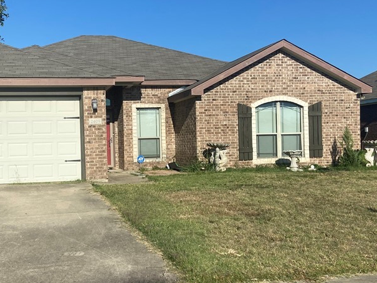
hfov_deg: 42.4
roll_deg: +2.0
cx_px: 126
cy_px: 154
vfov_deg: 32.9
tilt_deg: -0.4
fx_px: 479
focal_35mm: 44
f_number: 1.8
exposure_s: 1/4808
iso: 32
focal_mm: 4.25
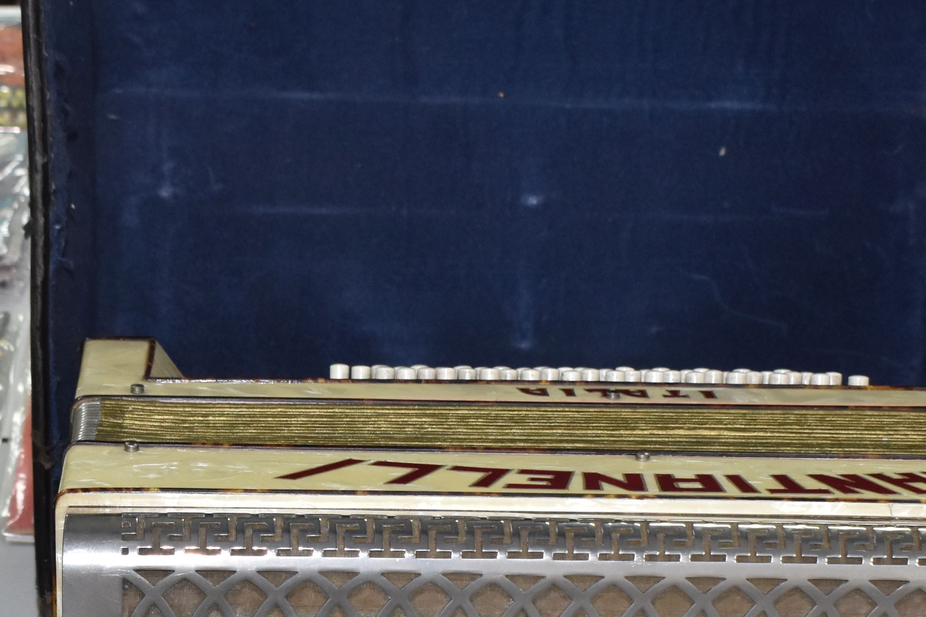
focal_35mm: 99
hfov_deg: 20.4
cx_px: 240
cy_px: 672
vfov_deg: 13.5
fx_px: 2552
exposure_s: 1/60
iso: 800
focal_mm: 27
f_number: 7.1
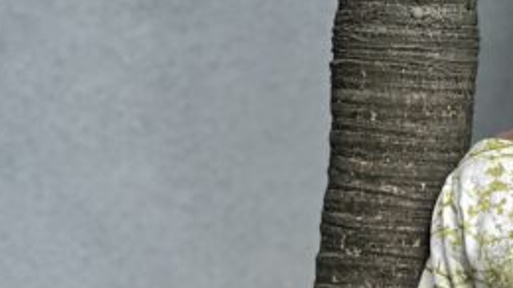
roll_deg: -0.8
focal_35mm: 258
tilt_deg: -7.7
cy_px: 529
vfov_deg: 4.6
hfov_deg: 8.3
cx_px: 533
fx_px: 3508
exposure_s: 1/121
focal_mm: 9
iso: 25
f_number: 2.8
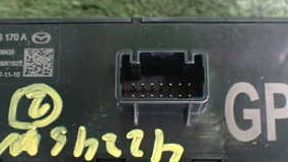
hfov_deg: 30.6
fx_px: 527
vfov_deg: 17.5
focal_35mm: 69
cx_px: 135
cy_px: 69
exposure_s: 1/50
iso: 800
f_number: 2.3
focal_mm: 5.4
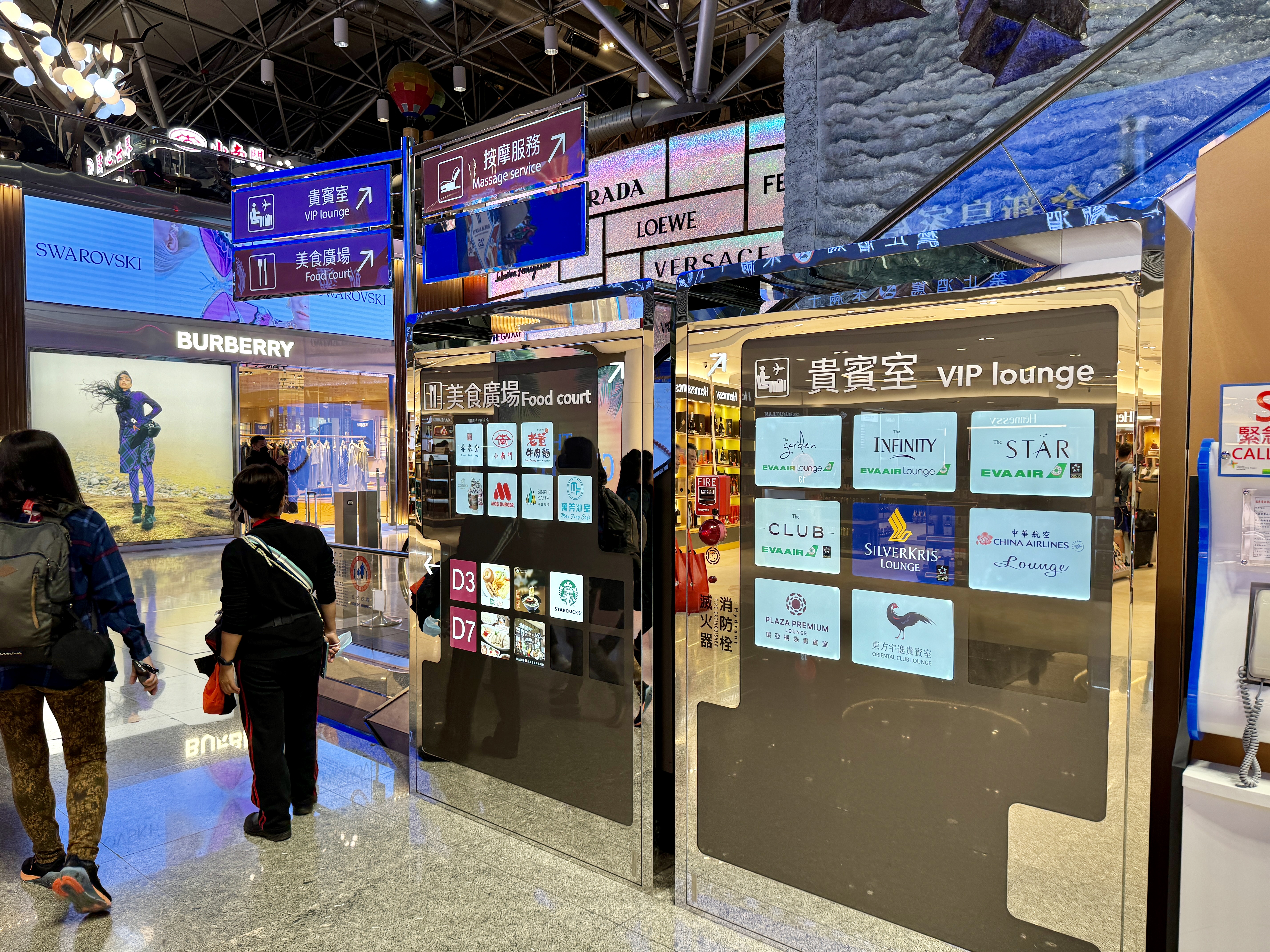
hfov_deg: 71.6
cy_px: 476
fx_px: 881
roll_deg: -0.3
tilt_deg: -2.6
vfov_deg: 56.8
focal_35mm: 24
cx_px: 635
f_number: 1.78
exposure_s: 1/120
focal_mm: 6.86
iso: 100
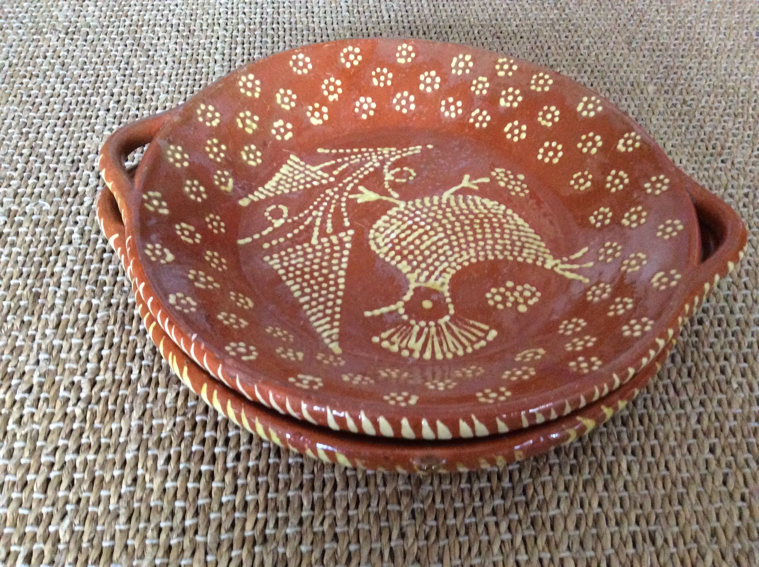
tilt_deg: -49.9
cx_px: 380
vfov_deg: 44.1
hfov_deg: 56.9
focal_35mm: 32
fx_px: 701
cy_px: 284
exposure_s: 1/17
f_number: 2.4
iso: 400
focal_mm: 3.3
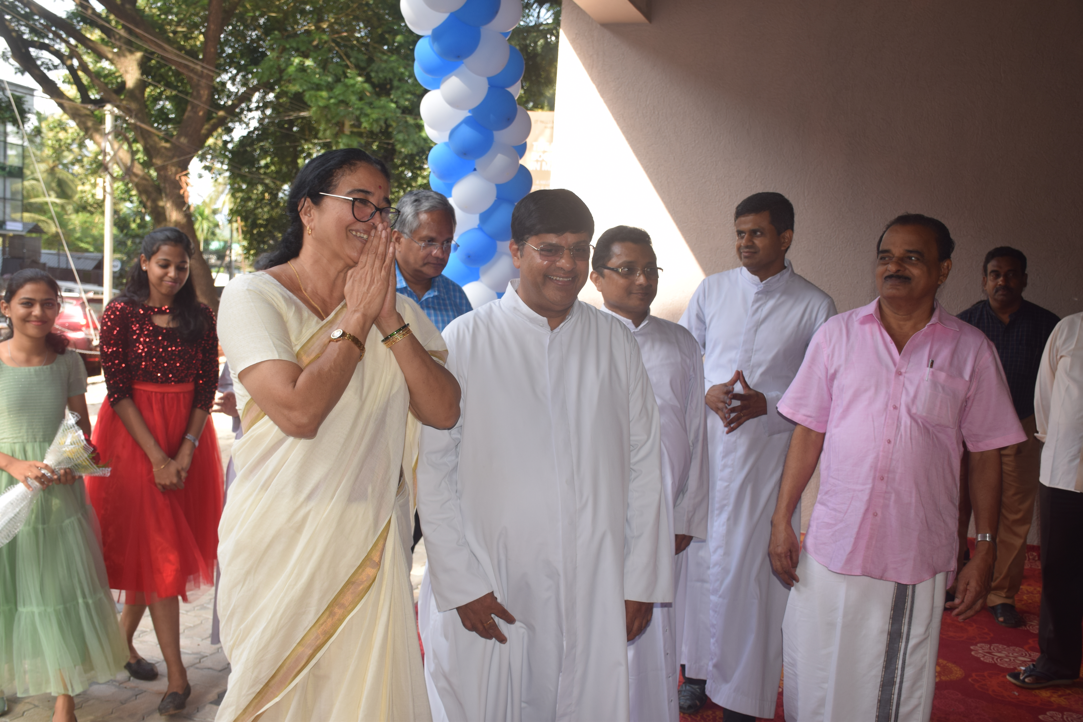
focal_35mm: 36
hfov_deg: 53.1
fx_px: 1083
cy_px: 361
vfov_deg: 36.9
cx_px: 542
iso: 160
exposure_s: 1/125
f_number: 5.6
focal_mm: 24
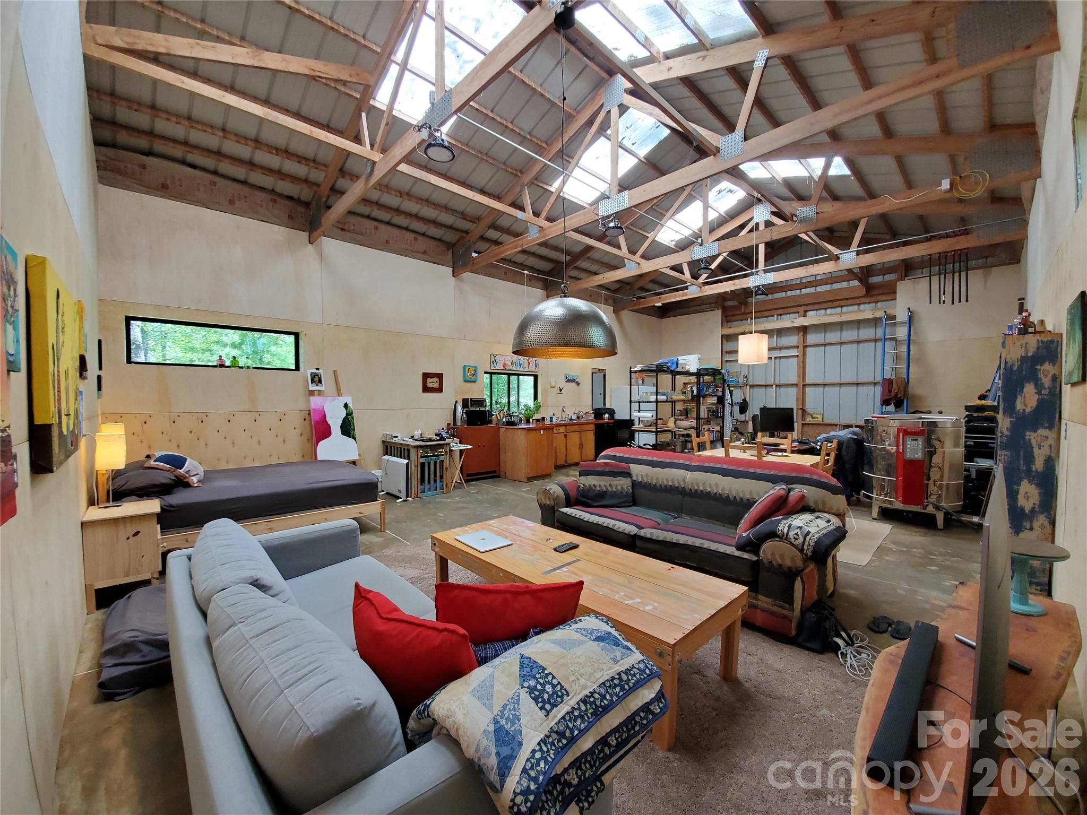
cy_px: 408
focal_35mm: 13
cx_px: 544
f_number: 2.2
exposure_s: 1/59
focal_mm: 1.8
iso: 160
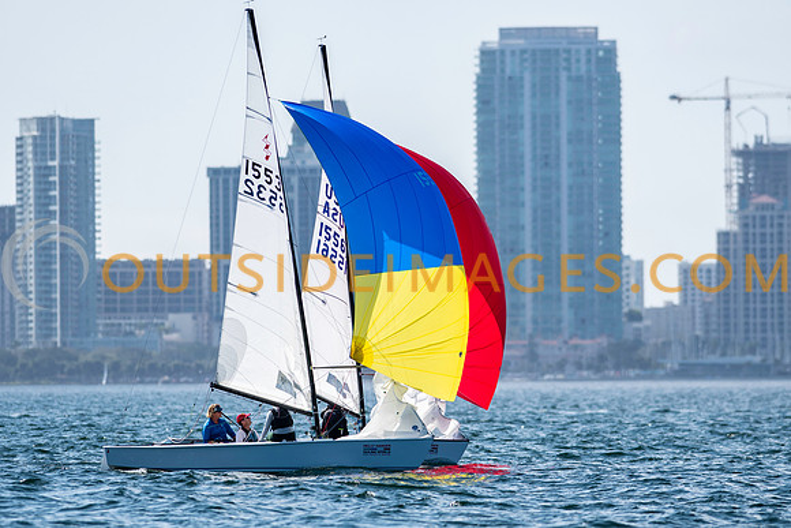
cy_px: 264
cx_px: 396
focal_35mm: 456
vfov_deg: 3.0
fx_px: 10029
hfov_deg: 4.5
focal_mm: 300
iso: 200
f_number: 5
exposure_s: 1/3200
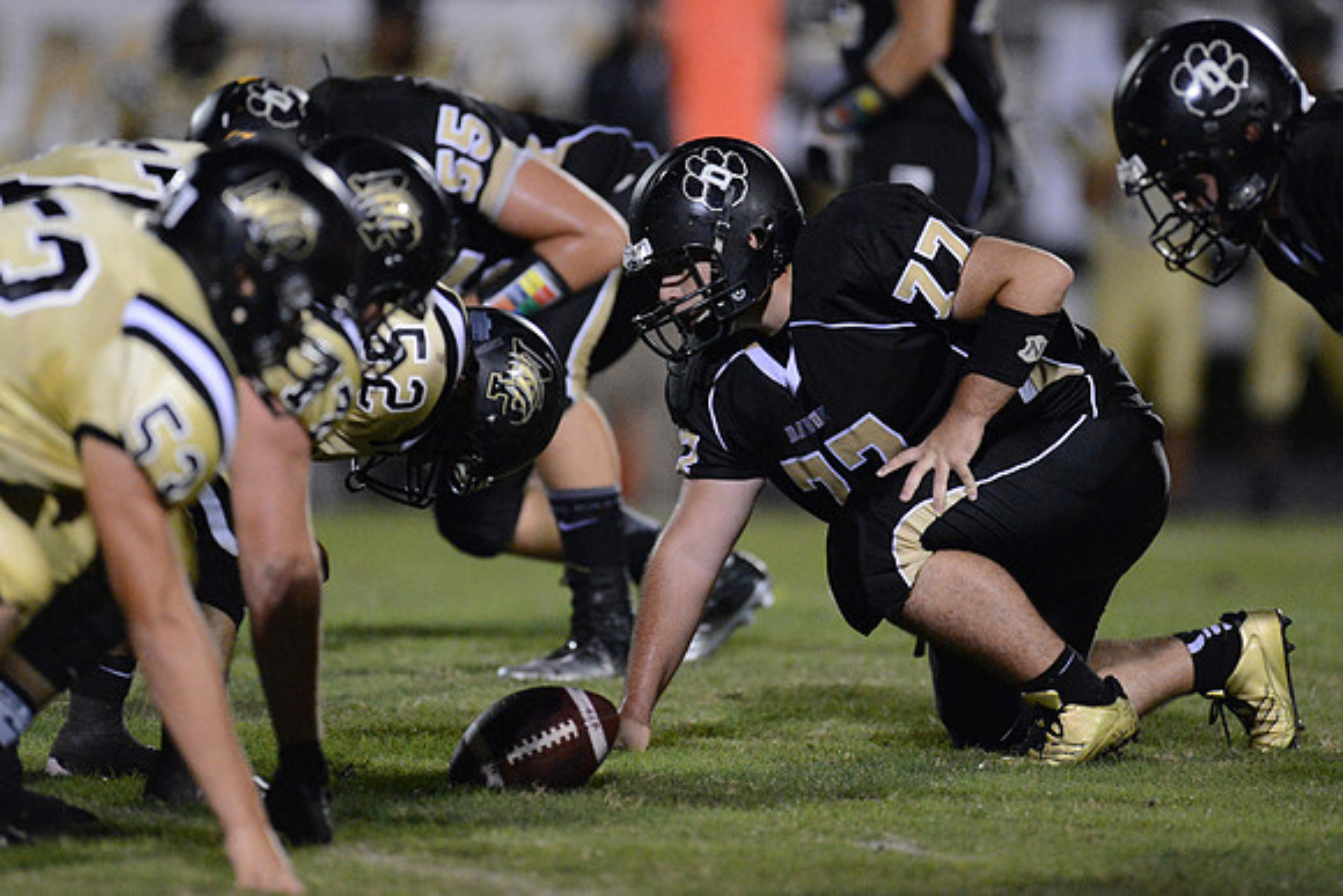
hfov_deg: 5.2
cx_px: 672
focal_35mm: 400
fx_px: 14925
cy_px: 448
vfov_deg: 3.4
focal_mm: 400
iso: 12800
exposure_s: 1/640
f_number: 2.8
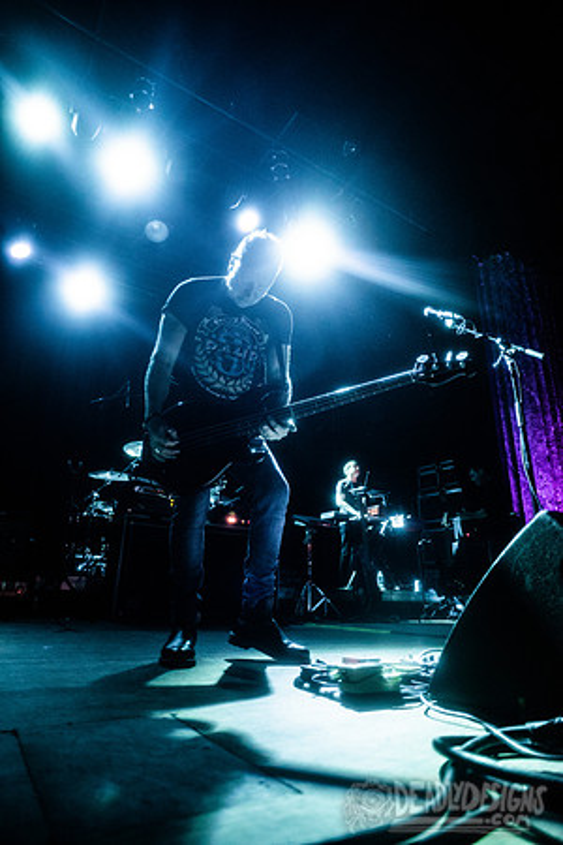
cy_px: 422
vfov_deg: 84.0
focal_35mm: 20
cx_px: 282
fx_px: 469
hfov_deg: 61.9
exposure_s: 1/200
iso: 3200
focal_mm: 20
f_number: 3.5
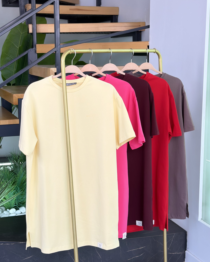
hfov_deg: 24.6
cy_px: 130
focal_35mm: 62
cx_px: 103
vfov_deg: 30.5
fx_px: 482
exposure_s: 1/121
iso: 50
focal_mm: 6.76
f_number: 1.78
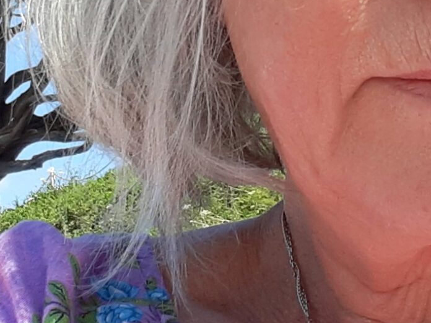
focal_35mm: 114
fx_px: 1419
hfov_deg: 17.2
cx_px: 292
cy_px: -77
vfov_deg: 12.6
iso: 40
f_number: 2
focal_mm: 2.61
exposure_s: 1/698
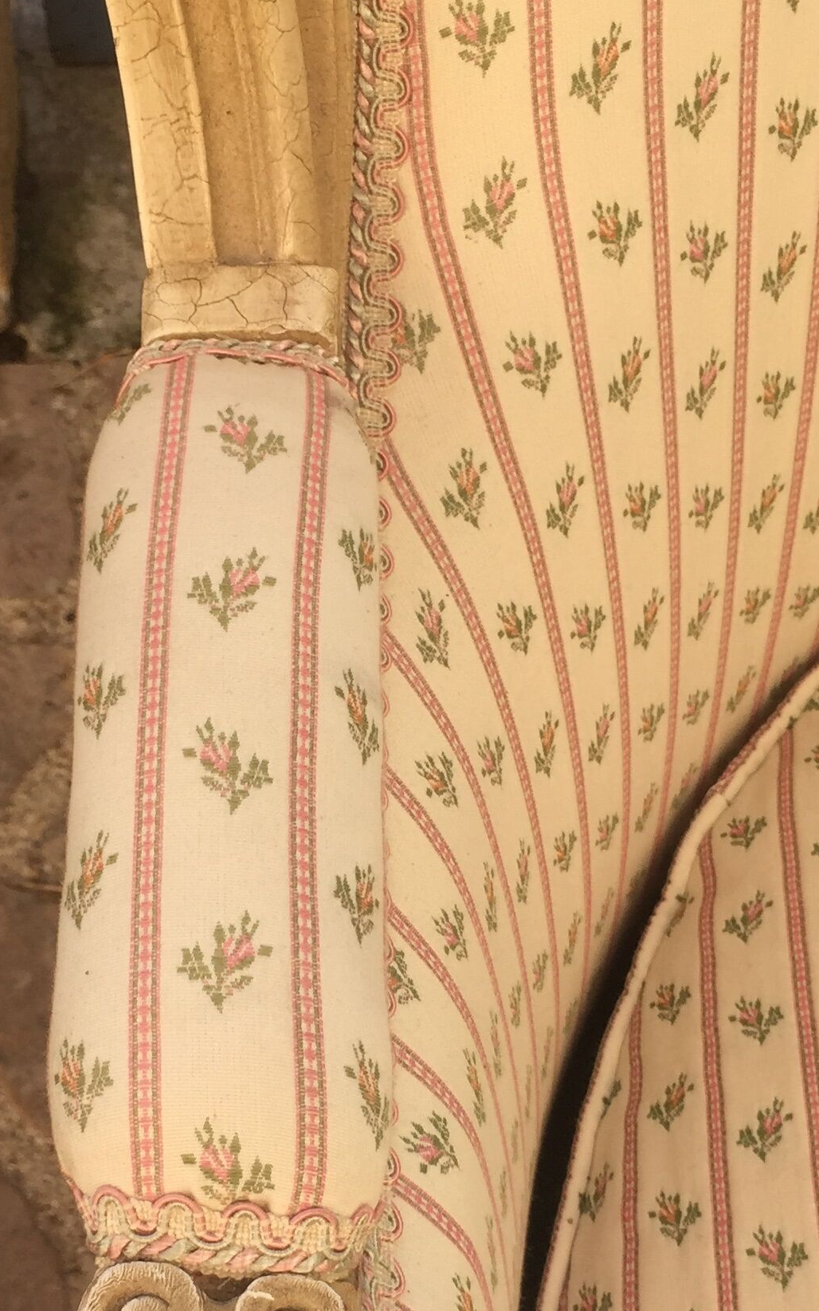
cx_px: 317
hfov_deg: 21.3
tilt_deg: -65.1
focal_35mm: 61
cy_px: 899
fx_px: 2179
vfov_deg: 33.1
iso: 32
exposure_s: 1/399
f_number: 2.2
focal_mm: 4.15
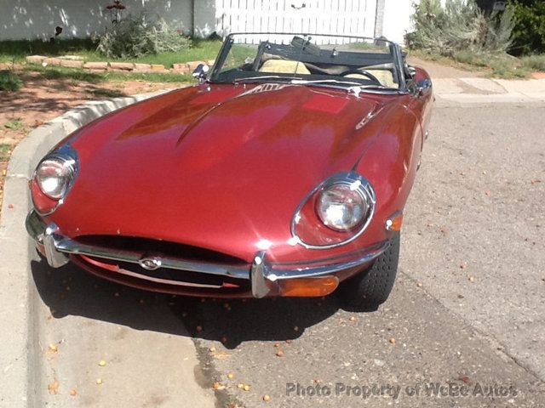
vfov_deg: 32.9
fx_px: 693
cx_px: 272
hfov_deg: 42.9
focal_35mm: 44
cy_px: 204
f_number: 2.4
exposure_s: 1/1274
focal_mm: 2.03
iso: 40
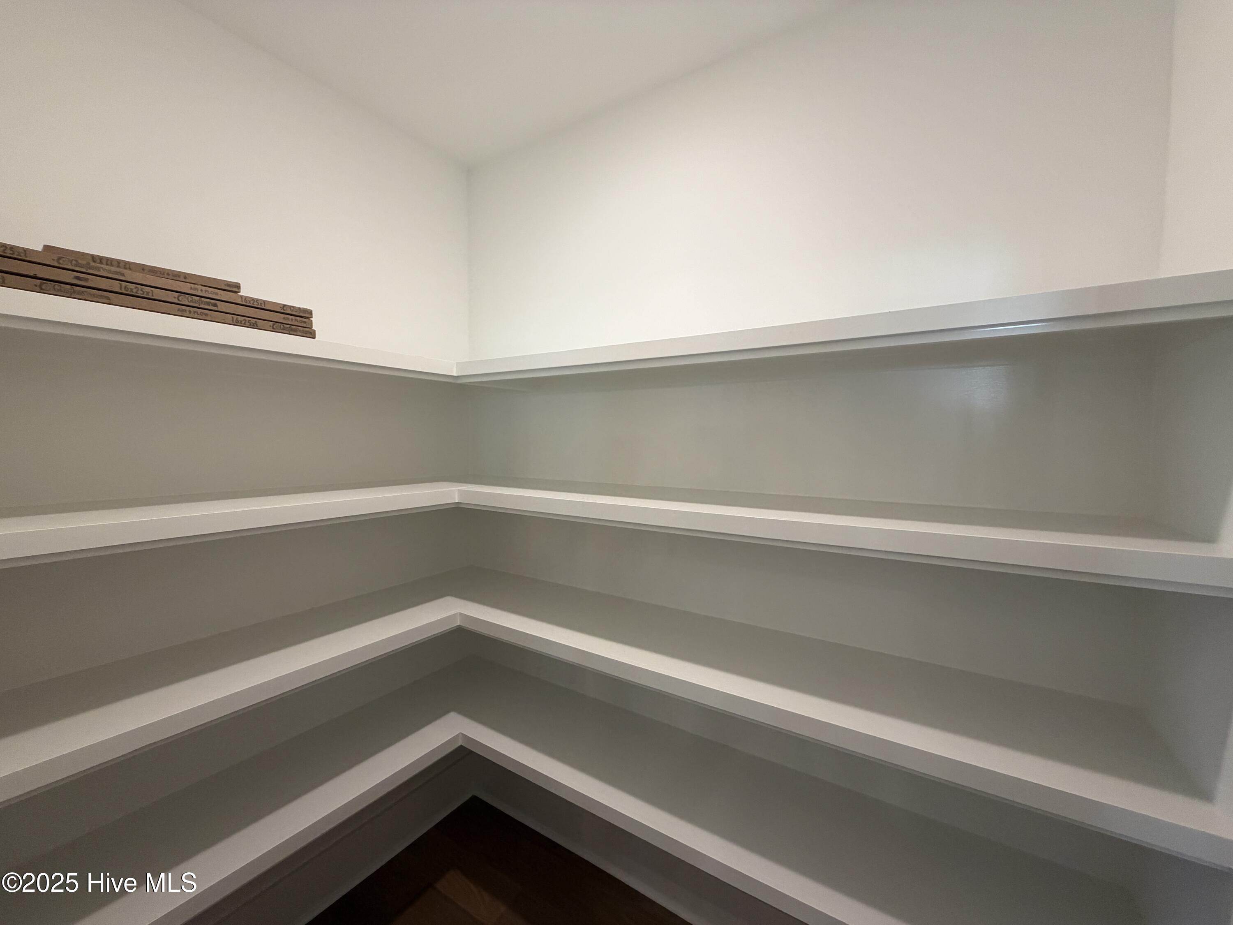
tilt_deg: -3.2
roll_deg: +0.4
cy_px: 462
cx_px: 616
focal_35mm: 14
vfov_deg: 85.7
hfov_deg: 102.1
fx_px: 499
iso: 250
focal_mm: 2.22
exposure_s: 1/120
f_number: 2.2
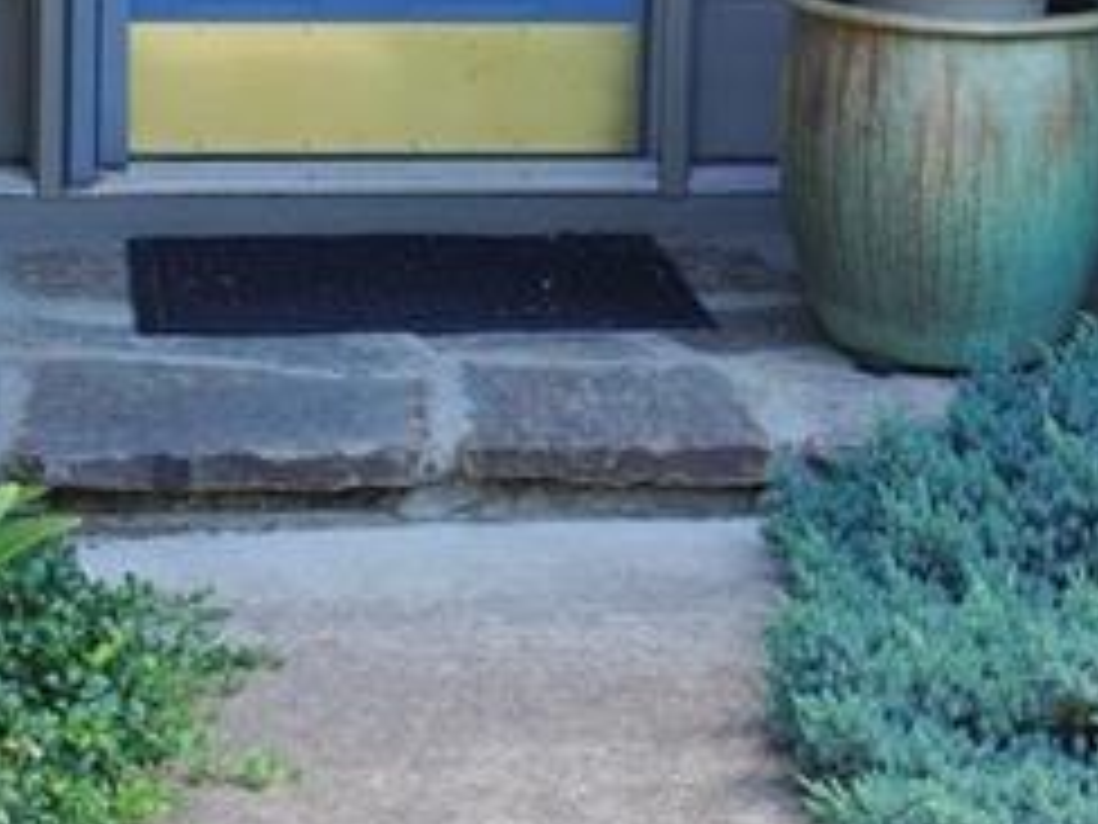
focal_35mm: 105
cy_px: -378
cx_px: 475
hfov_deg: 18.8
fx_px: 3315
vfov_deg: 13.4
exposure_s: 1/60
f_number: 5
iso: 100
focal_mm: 23
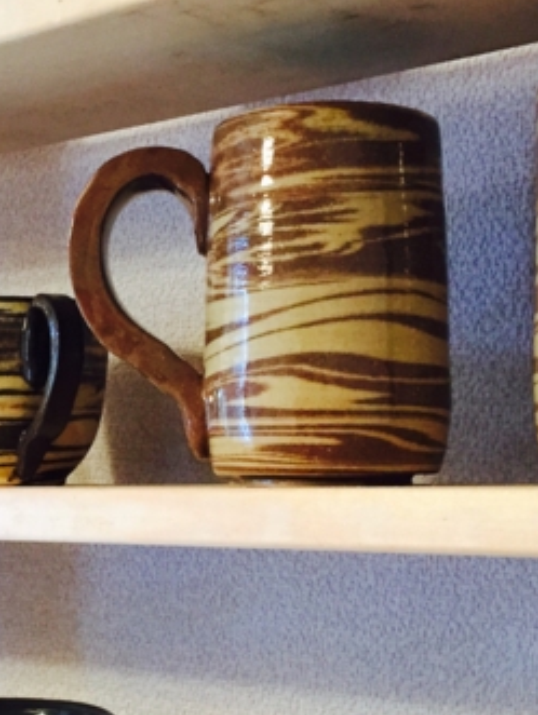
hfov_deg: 20.6
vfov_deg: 27.7
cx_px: 45
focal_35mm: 70
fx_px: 1448
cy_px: 436
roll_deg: +0.4
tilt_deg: -0.6
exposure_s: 1/30
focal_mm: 4.15
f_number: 2.2
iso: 160
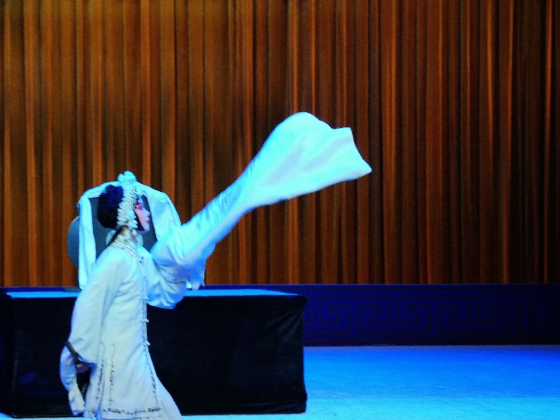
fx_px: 2411
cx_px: 226
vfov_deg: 10.0
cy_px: 234
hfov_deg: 13.2
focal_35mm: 149
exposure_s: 1/100
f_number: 5
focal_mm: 94
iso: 400
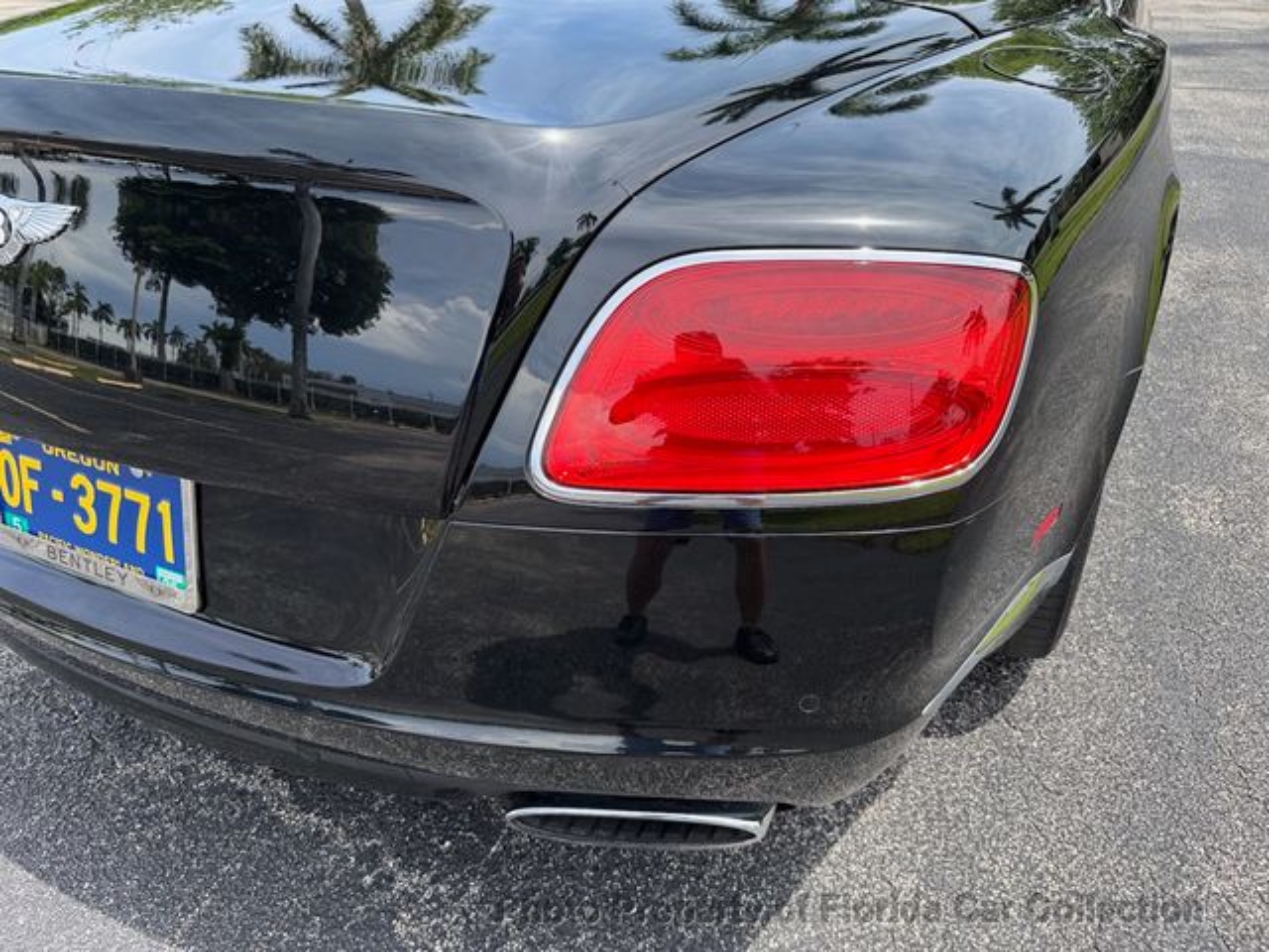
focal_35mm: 24
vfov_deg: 56.8
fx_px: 880
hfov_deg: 71.6
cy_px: 476
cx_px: 634
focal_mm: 6.76
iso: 80
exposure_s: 1/1314
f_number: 1.78
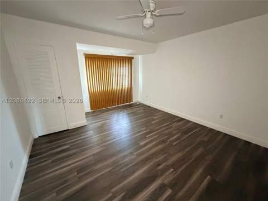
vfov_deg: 85.7
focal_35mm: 14
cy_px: 100
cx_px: 134
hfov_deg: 102.1
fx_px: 108
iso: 1250
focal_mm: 2.22
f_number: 2.2
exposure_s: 1/60
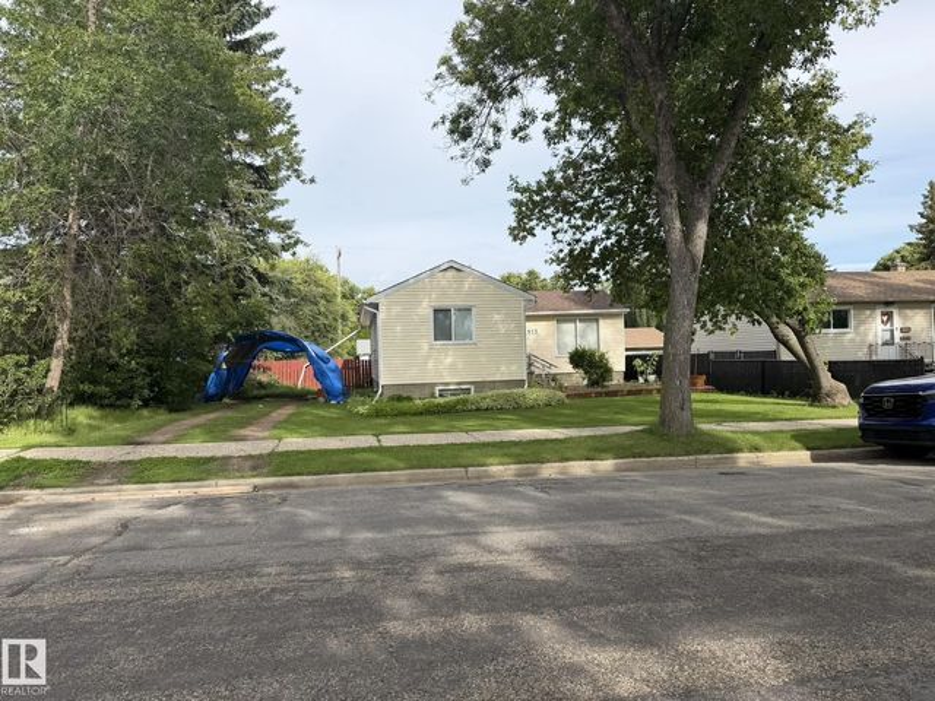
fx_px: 648
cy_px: 350
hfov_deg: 71.6
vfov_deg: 56.8
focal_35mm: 24
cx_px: 468
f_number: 1.78
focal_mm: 6.76
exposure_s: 1/2907
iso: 80
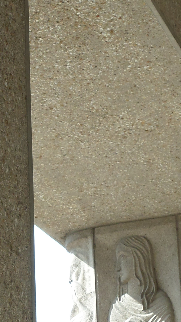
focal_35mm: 123
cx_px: -69
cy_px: 213
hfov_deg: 9.6
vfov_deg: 17.4
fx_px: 1050
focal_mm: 6.7
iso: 80
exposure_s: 1/350
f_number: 3.7
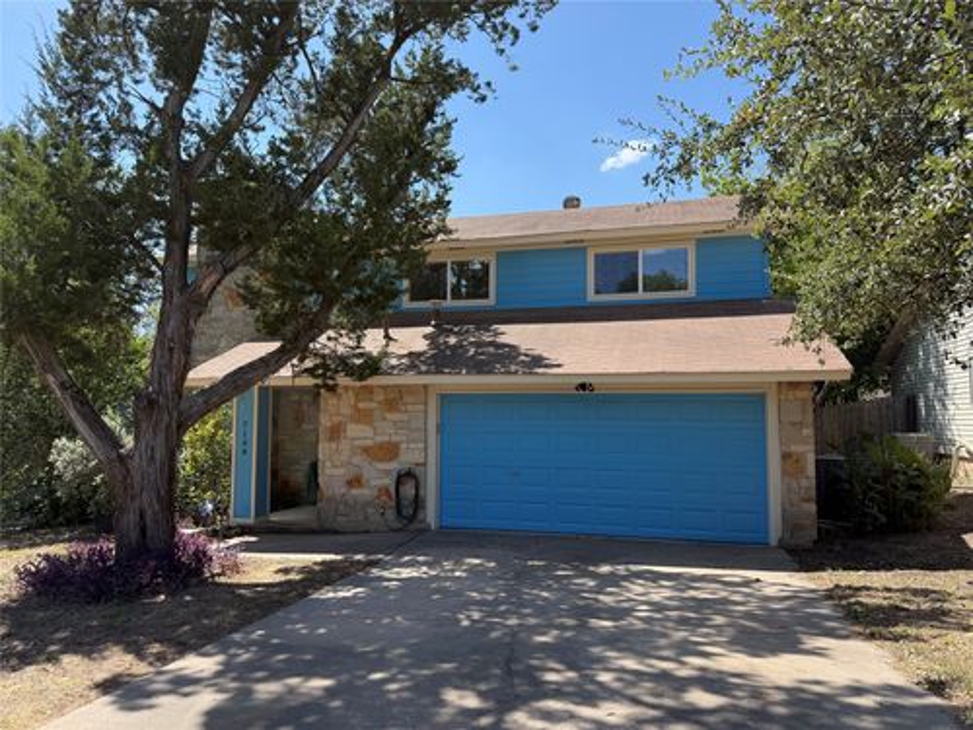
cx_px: 486
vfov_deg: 56.8
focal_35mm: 24
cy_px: 365
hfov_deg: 71.6
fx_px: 675
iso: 100
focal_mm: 6.76
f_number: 1.78
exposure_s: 1/2110
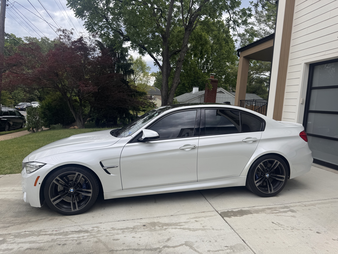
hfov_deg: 71.6
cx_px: 169
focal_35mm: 24
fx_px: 234
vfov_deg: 56.8
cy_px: 127
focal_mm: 6.76
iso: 80
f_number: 1.78
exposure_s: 1/2041
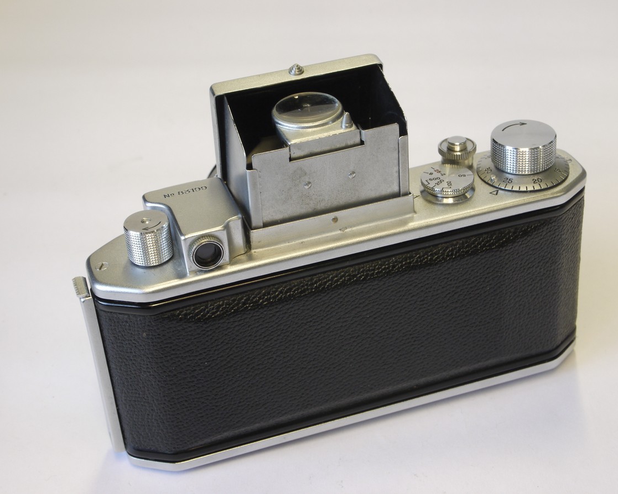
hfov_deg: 29.1
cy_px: 246
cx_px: 323
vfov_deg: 23.5
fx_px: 1189
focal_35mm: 65
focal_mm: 31
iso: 400
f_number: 11
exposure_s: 1/10
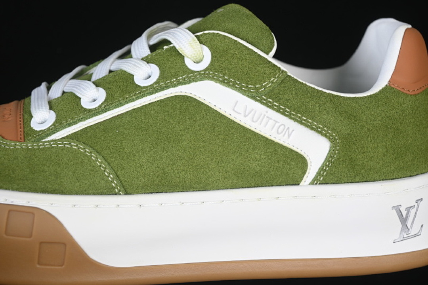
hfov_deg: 27.0
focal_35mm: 75
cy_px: 142
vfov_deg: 18.2
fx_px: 892
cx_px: 214
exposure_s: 1/80
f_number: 6.3
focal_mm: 50
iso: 160
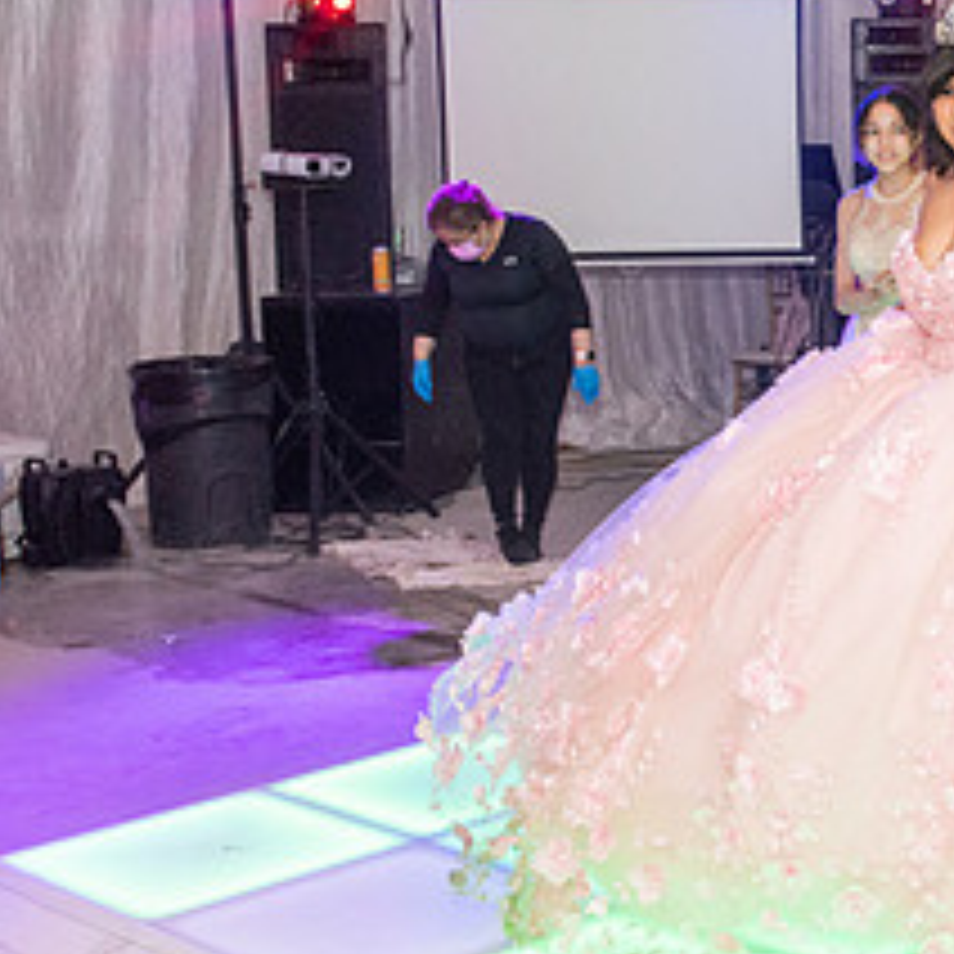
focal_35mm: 65
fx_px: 2027
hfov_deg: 24.9
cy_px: 385
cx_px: 1012
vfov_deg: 26.4
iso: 1250
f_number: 4
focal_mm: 28
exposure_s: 1/160
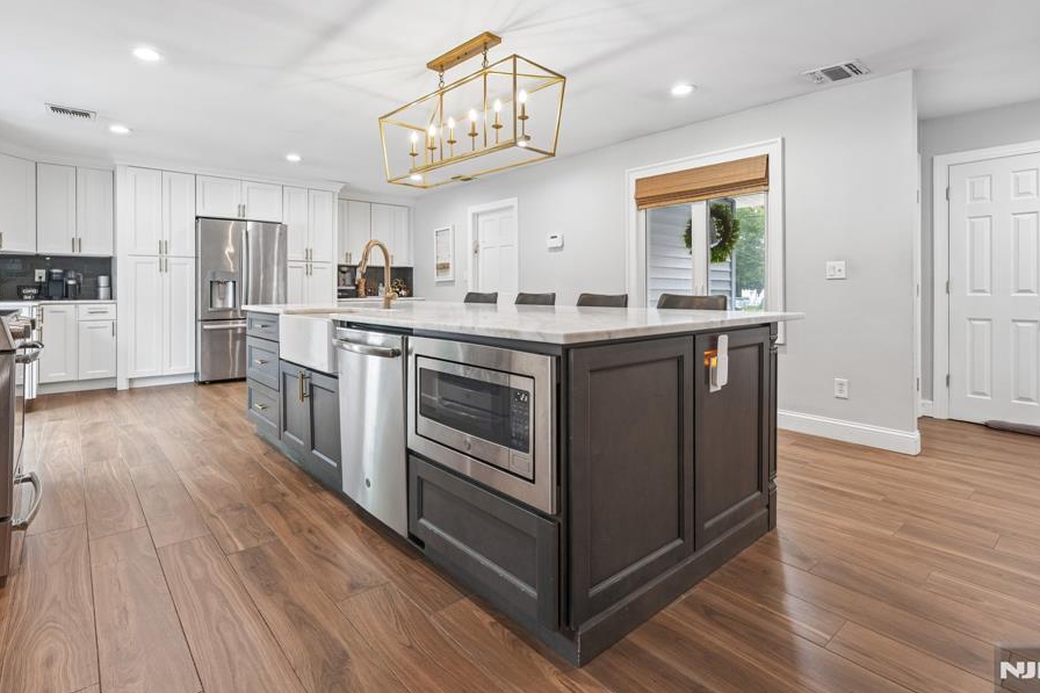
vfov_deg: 73.4
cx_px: 518
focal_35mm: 16
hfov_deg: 96.7
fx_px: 462
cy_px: 302
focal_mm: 9.6
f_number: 5.6
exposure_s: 1/5
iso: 160
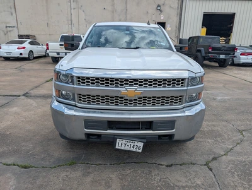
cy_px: 95
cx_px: 126
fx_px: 175
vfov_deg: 56.9
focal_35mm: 24
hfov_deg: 71.5
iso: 17
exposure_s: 1/1214
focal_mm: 6.9
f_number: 1.68
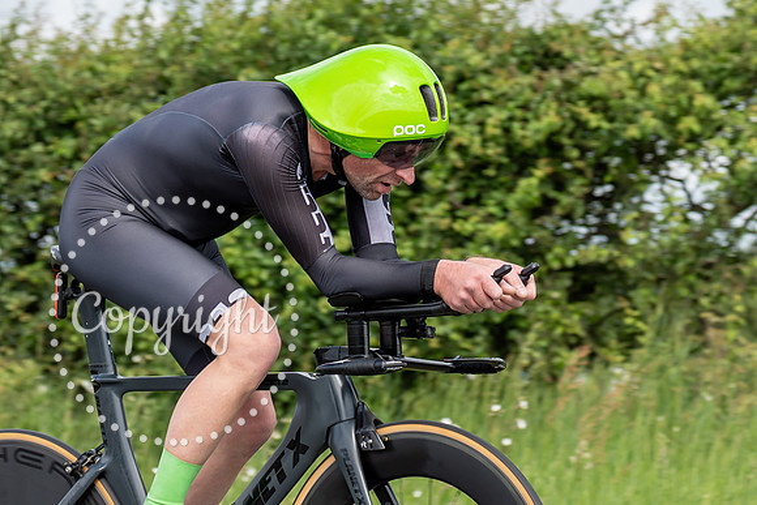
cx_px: 385
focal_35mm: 194
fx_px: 4082
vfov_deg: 7.1
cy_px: 300
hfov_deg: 10.6
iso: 125
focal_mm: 70
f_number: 3.5
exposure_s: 1/1000
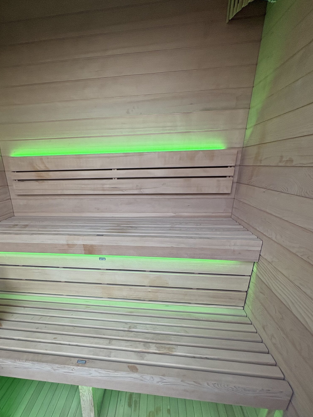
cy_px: 250
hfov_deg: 70.7
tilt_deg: -20.0
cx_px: 122
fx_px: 217
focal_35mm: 18
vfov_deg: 86.6
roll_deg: +1.4
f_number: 2.2
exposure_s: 1/99
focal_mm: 2.22
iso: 200
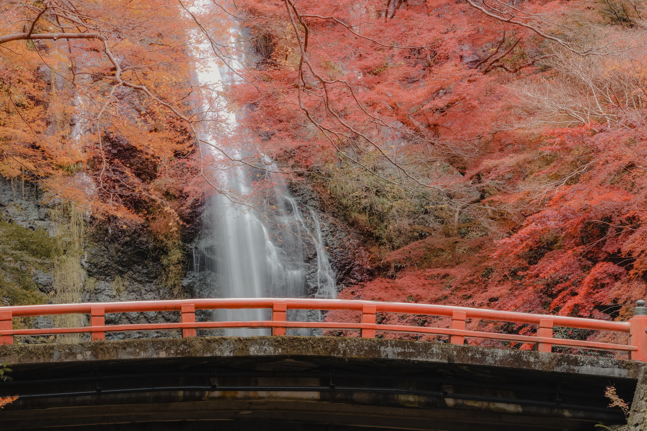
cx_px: 281
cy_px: 170
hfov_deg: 14.0
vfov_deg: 9.3
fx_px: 2642
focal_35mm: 147
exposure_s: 1/2.5
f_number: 16
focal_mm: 114
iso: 50
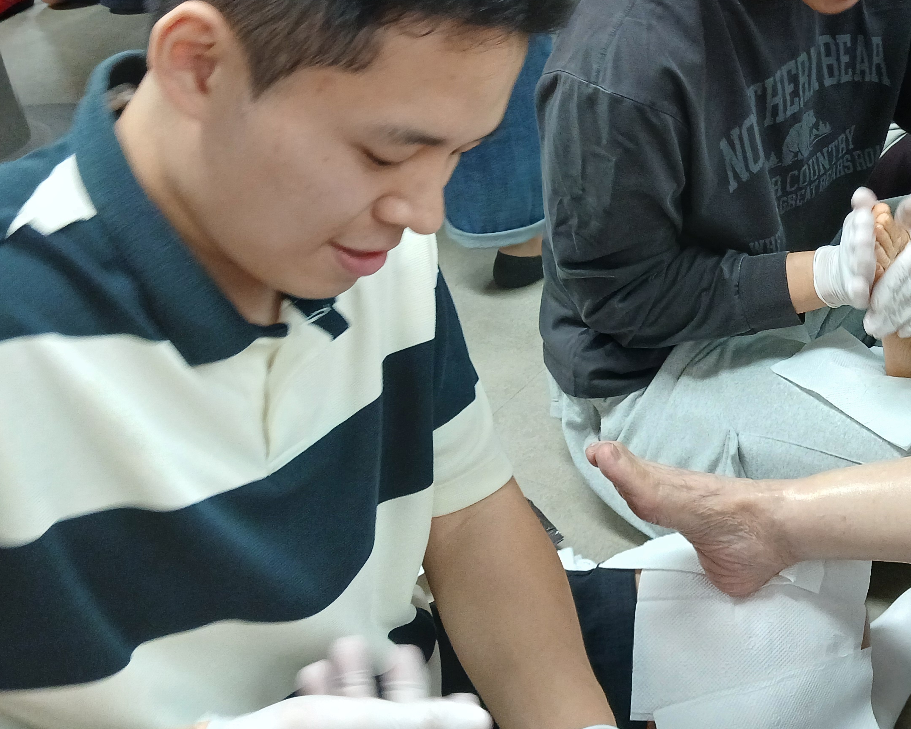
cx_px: 768
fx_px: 1348
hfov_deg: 35.7
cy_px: 202
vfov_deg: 29.9
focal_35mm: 50
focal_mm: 3.98
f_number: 1.8
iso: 250
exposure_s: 1/30
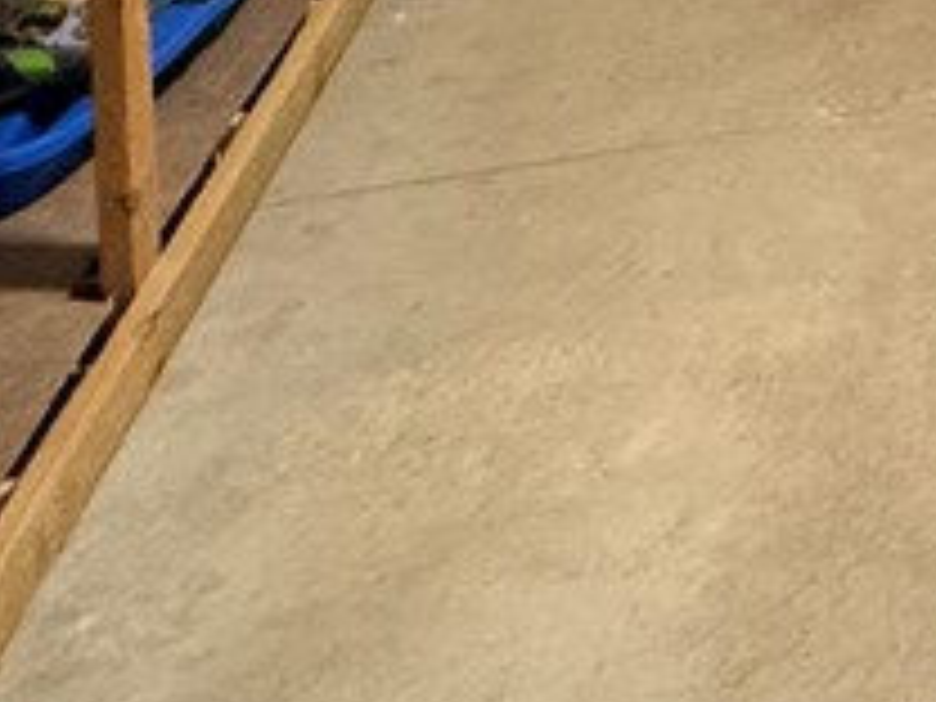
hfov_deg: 20.5
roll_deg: -0.6
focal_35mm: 69
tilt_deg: -4.1
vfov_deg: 16.3
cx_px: 1652
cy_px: -706
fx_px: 1866
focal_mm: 2.22
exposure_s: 1/60
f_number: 2.2
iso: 400
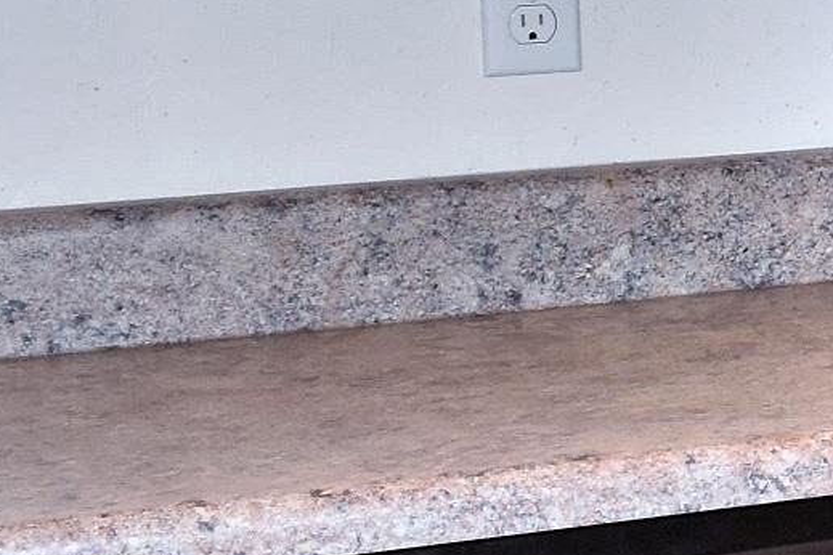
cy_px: -50
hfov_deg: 10.2
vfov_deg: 8.7
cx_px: 2371
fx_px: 3609
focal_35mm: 156
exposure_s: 1/50
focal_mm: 18
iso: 1250
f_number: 9
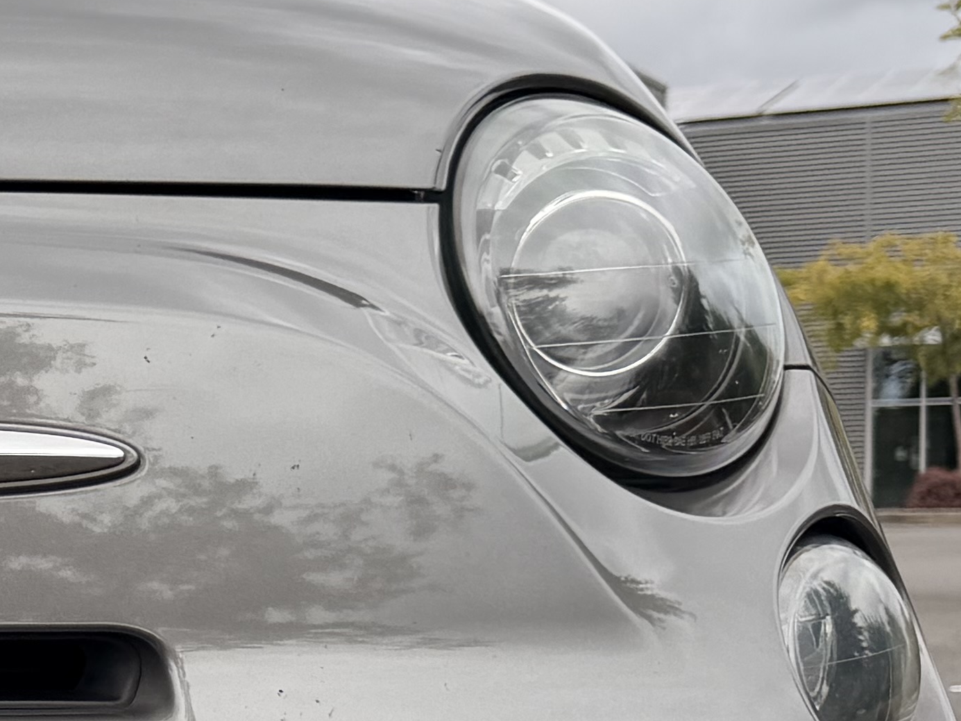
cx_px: -643
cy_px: 621
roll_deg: +0.5
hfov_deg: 17.1
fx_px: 2749
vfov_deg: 14.8
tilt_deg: -2.4
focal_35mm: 99
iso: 80
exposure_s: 1/2703
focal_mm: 6.76
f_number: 1.78
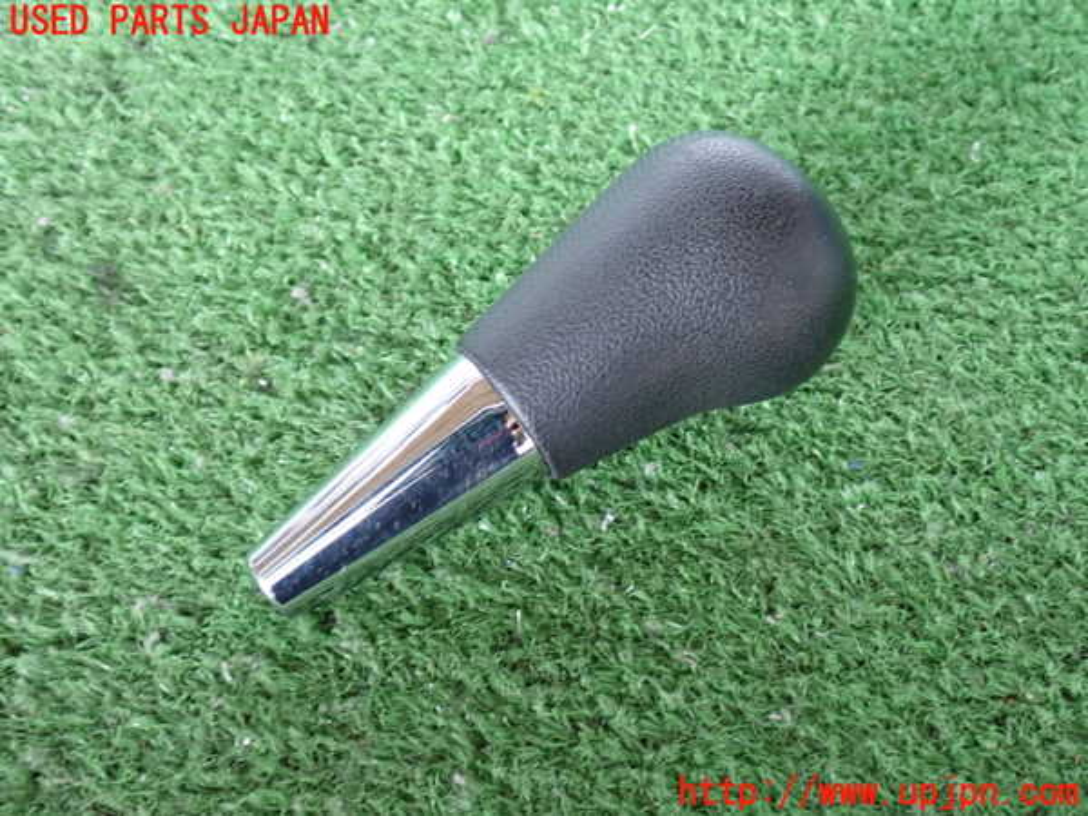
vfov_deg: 39.7
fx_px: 1131
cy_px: 408
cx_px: 544
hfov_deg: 51.4
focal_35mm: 36
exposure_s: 1/40
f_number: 2.5
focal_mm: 6.37
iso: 640
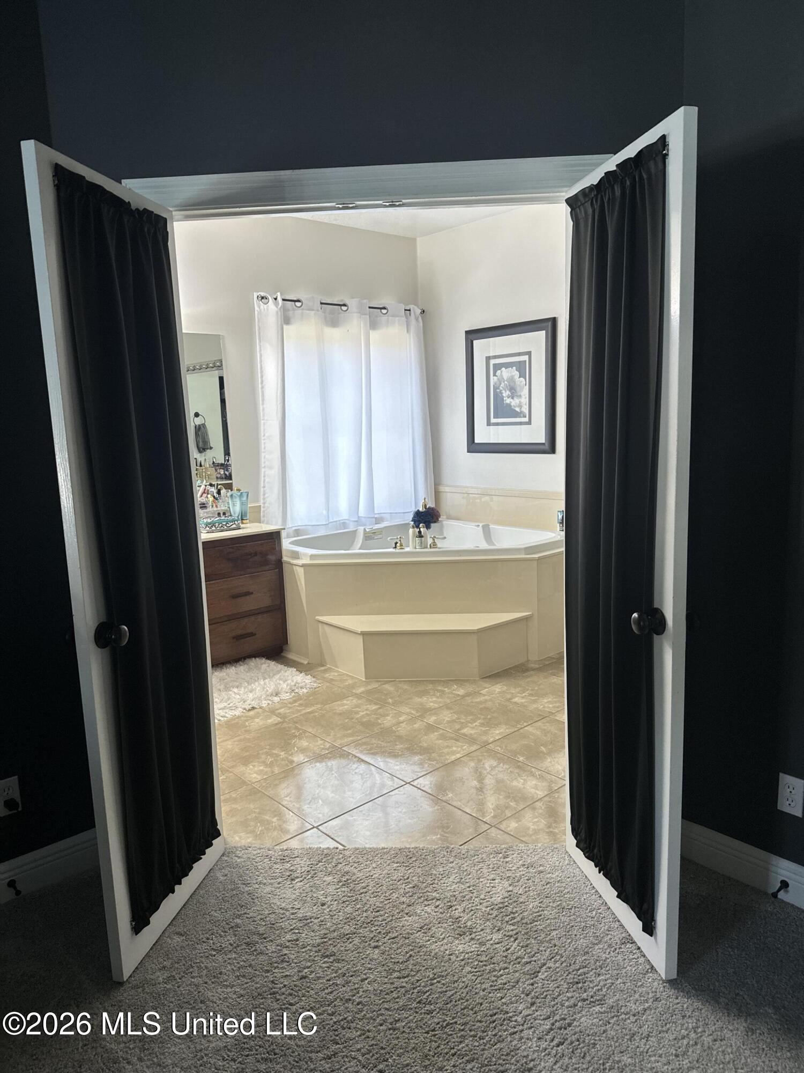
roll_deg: +2.5
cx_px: 402
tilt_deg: -9.3
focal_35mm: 24
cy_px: 536
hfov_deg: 56.8
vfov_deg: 71.6
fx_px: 743
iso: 125
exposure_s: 1/120
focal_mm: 6.86
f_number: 1.78
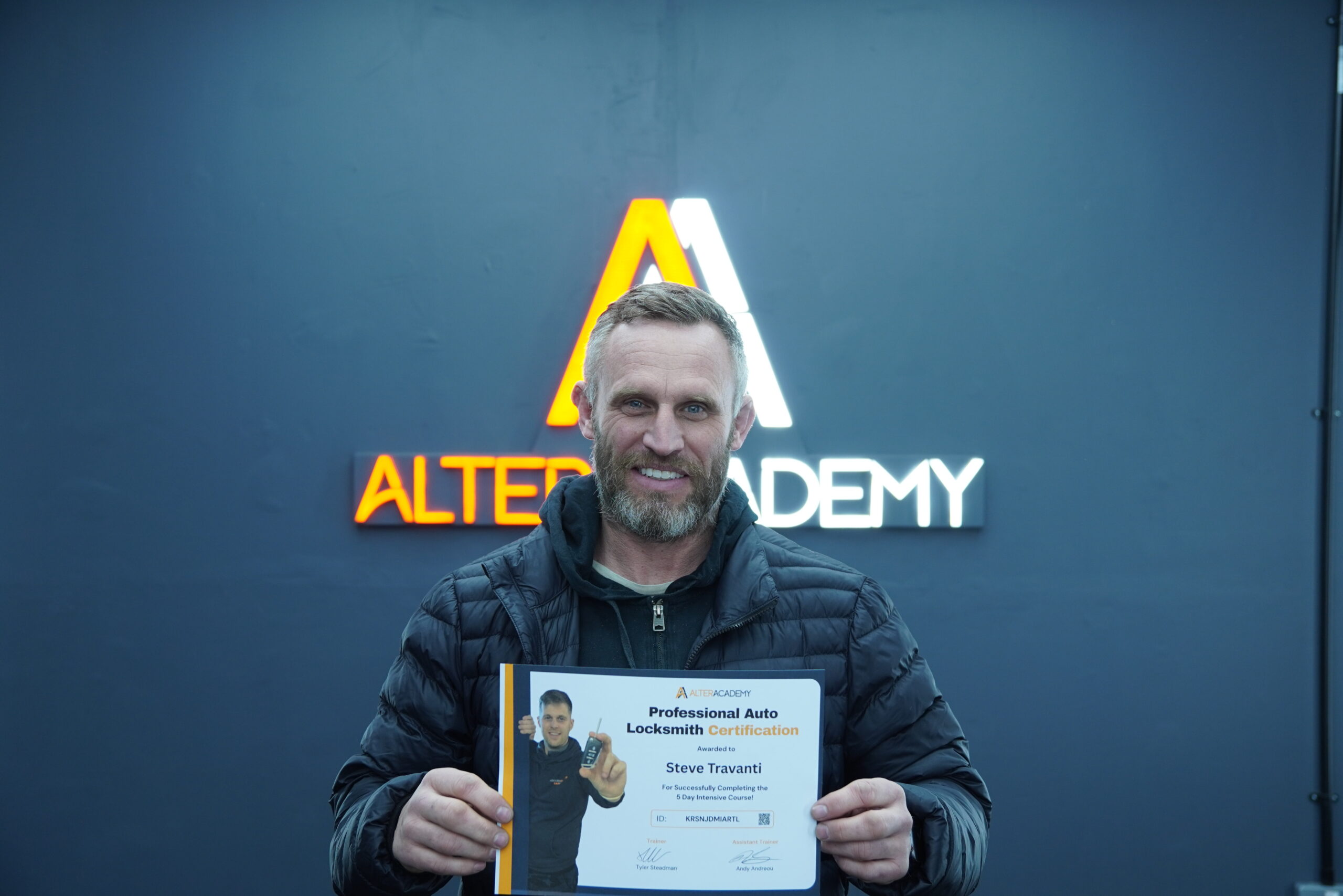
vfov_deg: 30.9
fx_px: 1623
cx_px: 672
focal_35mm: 44
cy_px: 448
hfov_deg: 45.0
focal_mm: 29
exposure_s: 1/125
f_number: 2.8
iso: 250
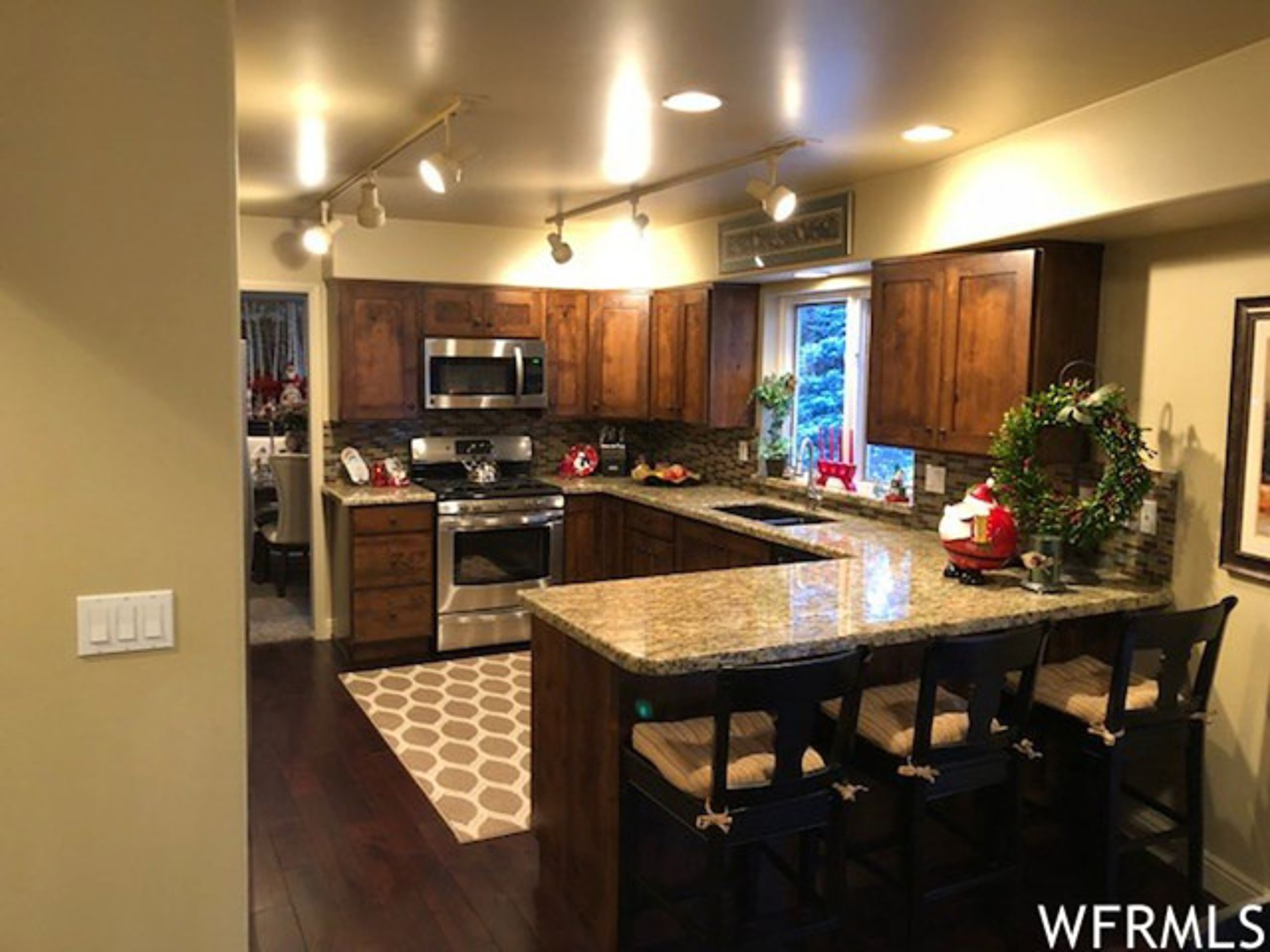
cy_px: 476
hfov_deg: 63.4
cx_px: 635
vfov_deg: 49.7
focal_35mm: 28
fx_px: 1027
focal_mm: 3.99
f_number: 1.8
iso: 100
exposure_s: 1/13
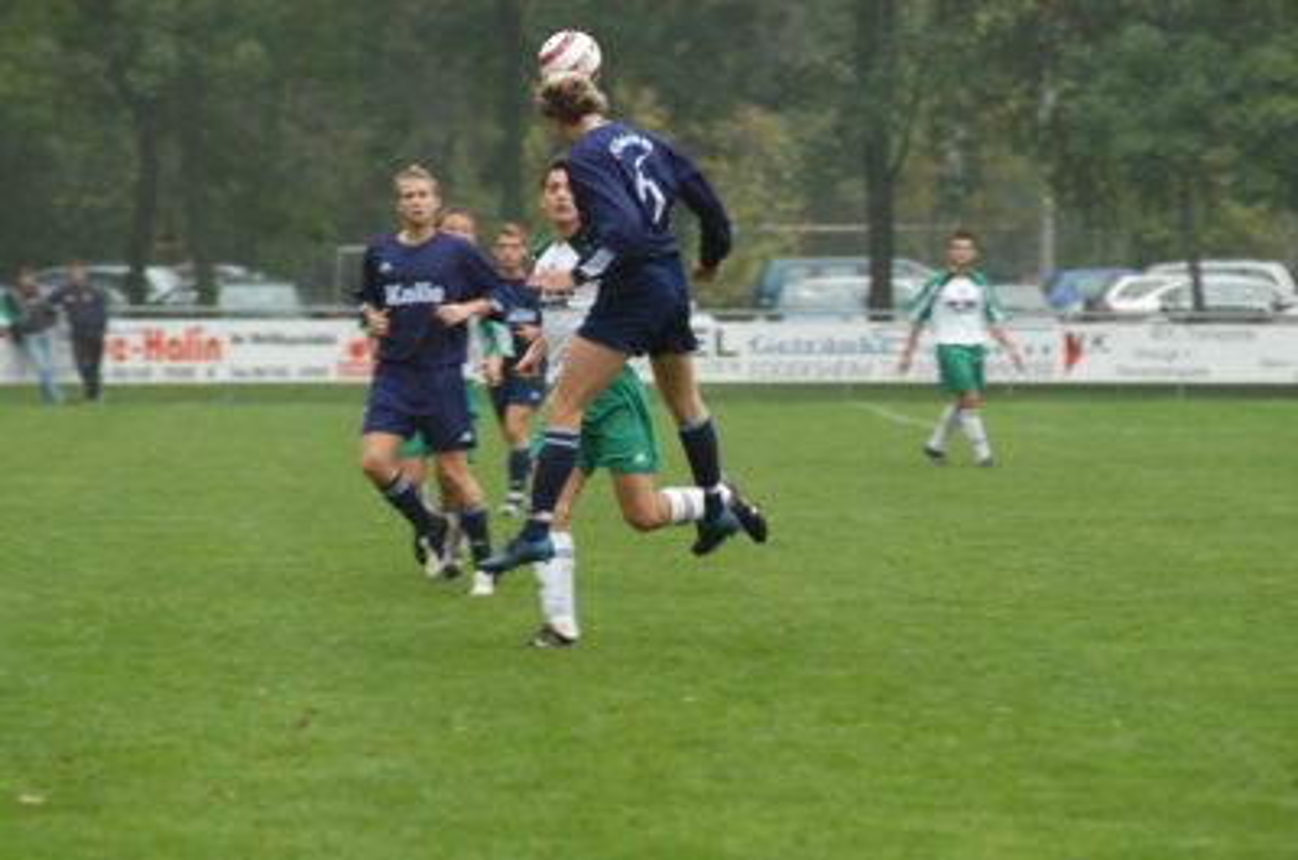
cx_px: 649
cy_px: 430
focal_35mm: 300
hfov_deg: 6.9
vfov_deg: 4.6
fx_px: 10795
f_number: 4.5
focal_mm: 200
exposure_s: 1/320
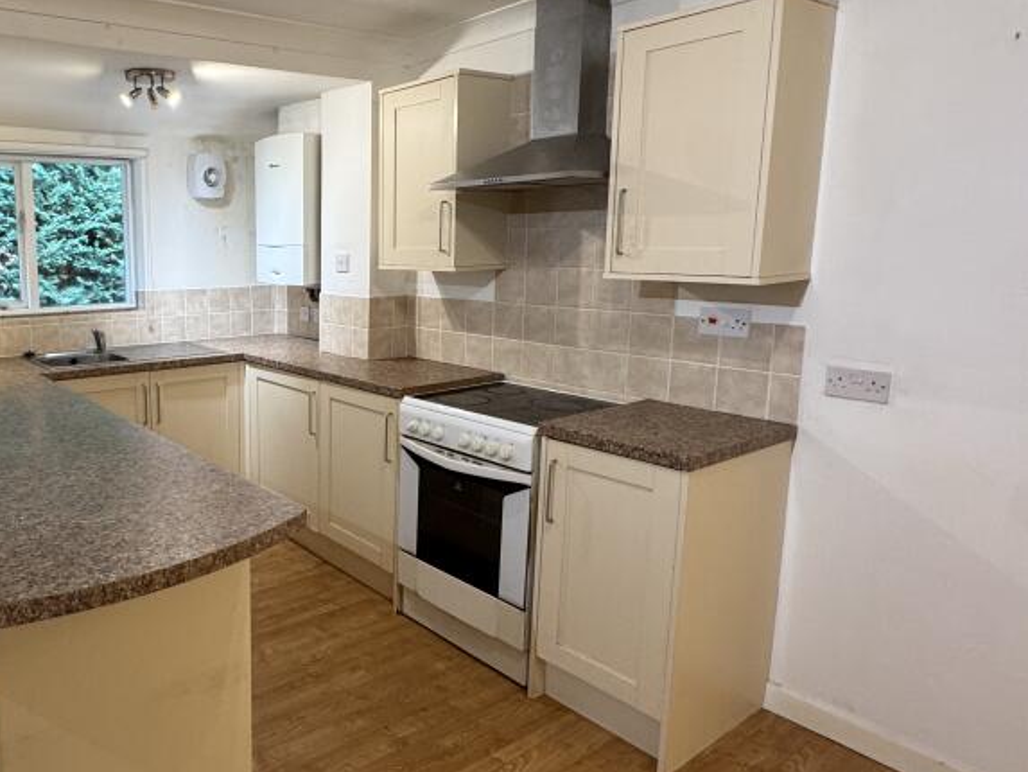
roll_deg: +0.7
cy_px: 357
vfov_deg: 54.8
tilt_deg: -9.0
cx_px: 244
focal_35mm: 25
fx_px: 743
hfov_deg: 64.7
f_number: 2.2
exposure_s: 1/50
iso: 160
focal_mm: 2.22
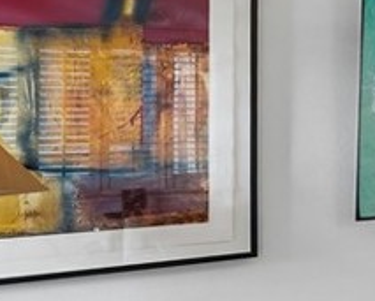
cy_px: 102
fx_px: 800
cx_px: 889
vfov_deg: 21.2
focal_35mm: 72
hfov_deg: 15.3
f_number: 8
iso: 400
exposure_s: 1/13
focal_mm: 16
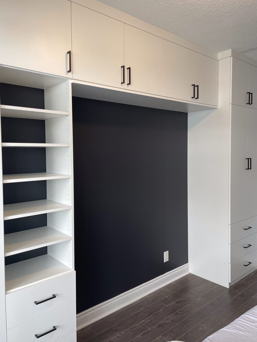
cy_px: 167
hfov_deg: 51.4
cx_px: 126
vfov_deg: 65.3
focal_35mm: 27
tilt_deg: -2.6
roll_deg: +0.6
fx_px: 267
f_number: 1.6
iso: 64
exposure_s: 1/60
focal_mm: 4.2
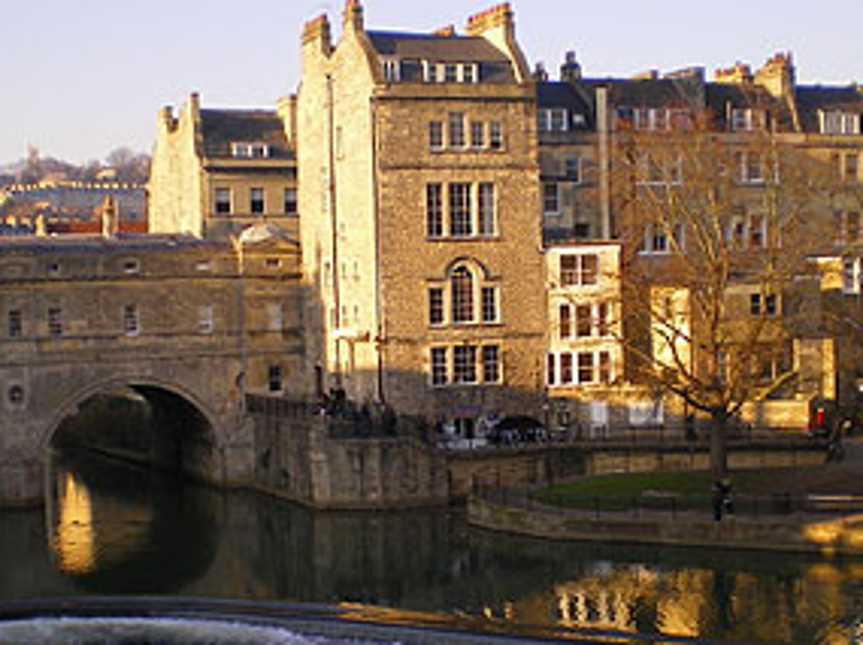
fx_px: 1494
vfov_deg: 24.3
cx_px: 400
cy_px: 401
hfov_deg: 32.2
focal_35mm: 60
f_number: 3.1
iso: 64
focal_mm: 6.3
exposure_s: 1/200
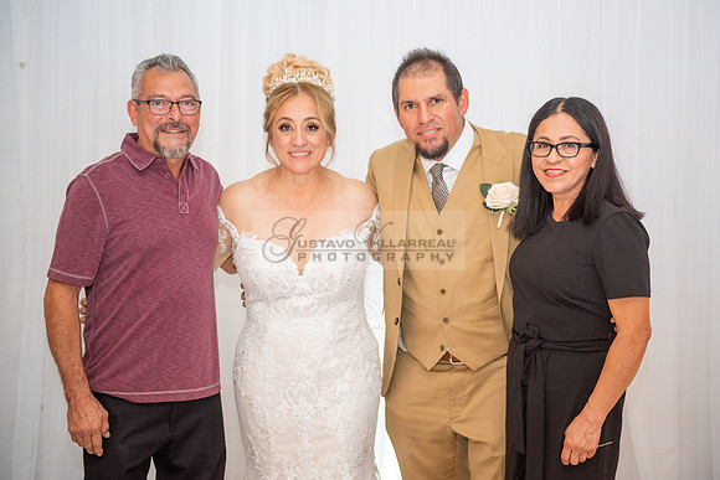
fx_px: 1226
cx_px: 384
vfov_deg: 22.2
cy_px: 235
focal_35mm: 61
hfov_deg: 32.7
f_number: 2.8
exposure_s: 1/125
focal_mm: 56
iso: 640
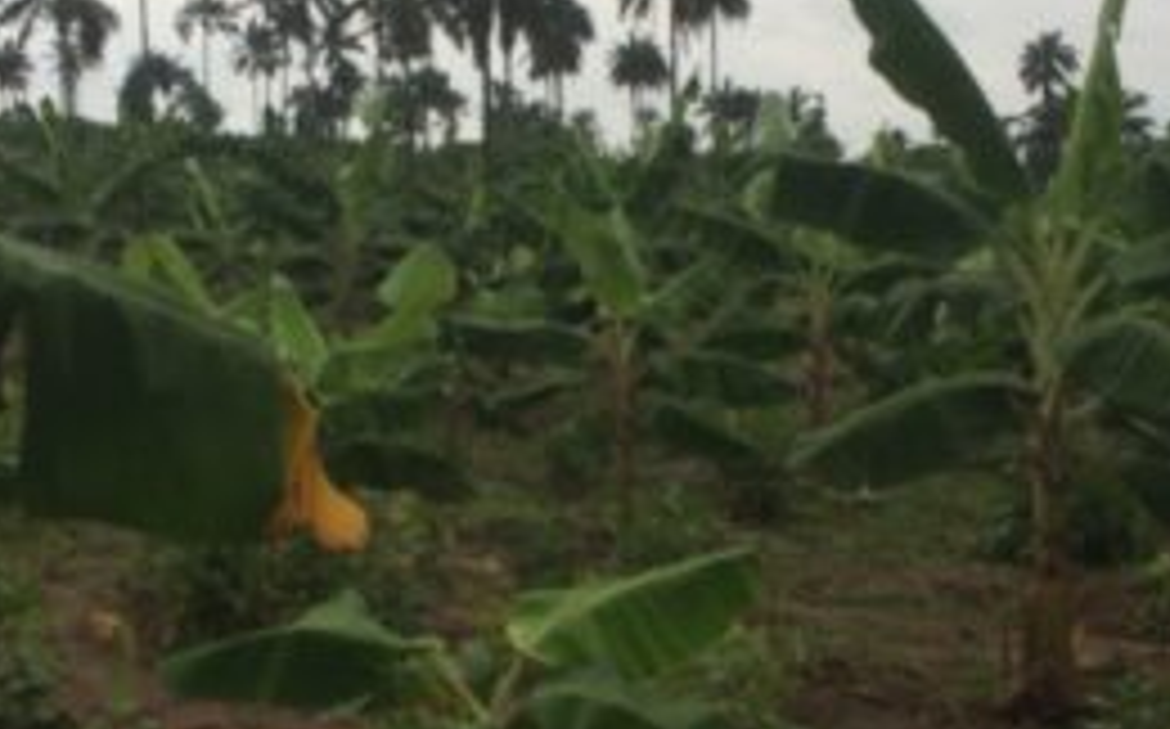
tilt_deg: -9.5
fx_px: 1912
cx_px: 461
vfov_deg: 21.6
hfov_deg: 33.9
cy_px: 328
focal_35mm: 60
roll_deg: +1.3
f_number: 2.2
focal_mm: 4.15
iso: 32
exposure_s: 1/912
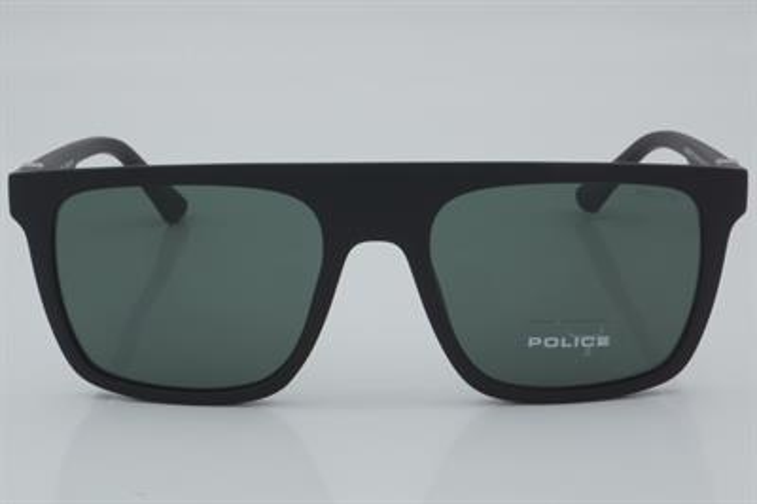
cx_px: 378
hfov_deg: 24.6
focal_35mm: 82
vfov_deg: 16.5
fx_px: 1733
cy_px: 252
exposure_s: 1/4
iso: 100
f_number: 32
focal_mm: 55
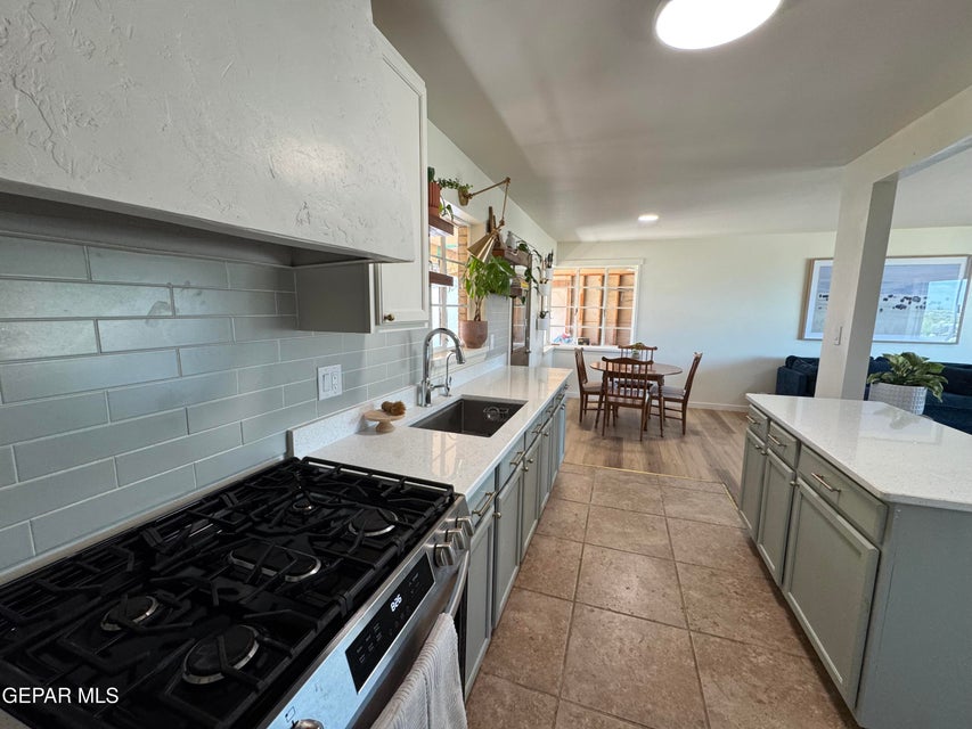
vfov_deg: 85.7
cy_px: 364
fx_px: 393
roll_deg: -0.7
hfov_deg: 102.1
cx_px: 486
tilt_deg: -8.8
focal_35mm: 14
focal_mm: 2.22
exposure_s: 1/120
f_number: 2.2
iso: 200
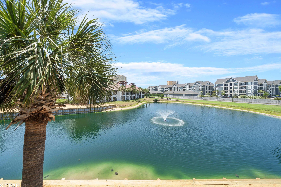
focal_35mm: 13
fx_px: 101
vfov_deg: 85.4
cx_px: 138
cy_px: 94
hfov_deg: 108.3
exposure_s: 1/125
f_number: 10
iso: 100
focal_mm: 12
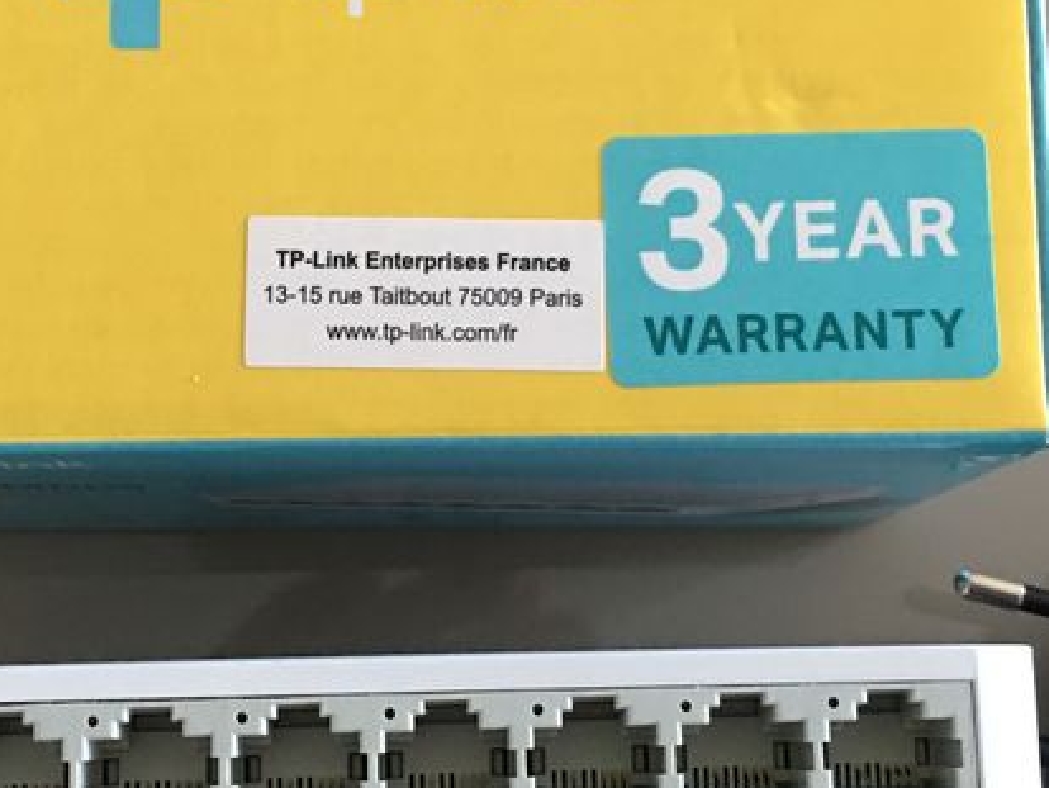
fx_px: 2123
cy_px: 370
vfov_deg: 21.0
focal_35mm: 70
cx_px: 484
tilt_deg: -80.1
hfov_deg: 27.8
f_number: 2.2
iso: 80
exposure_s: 1/10
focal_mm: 4.15
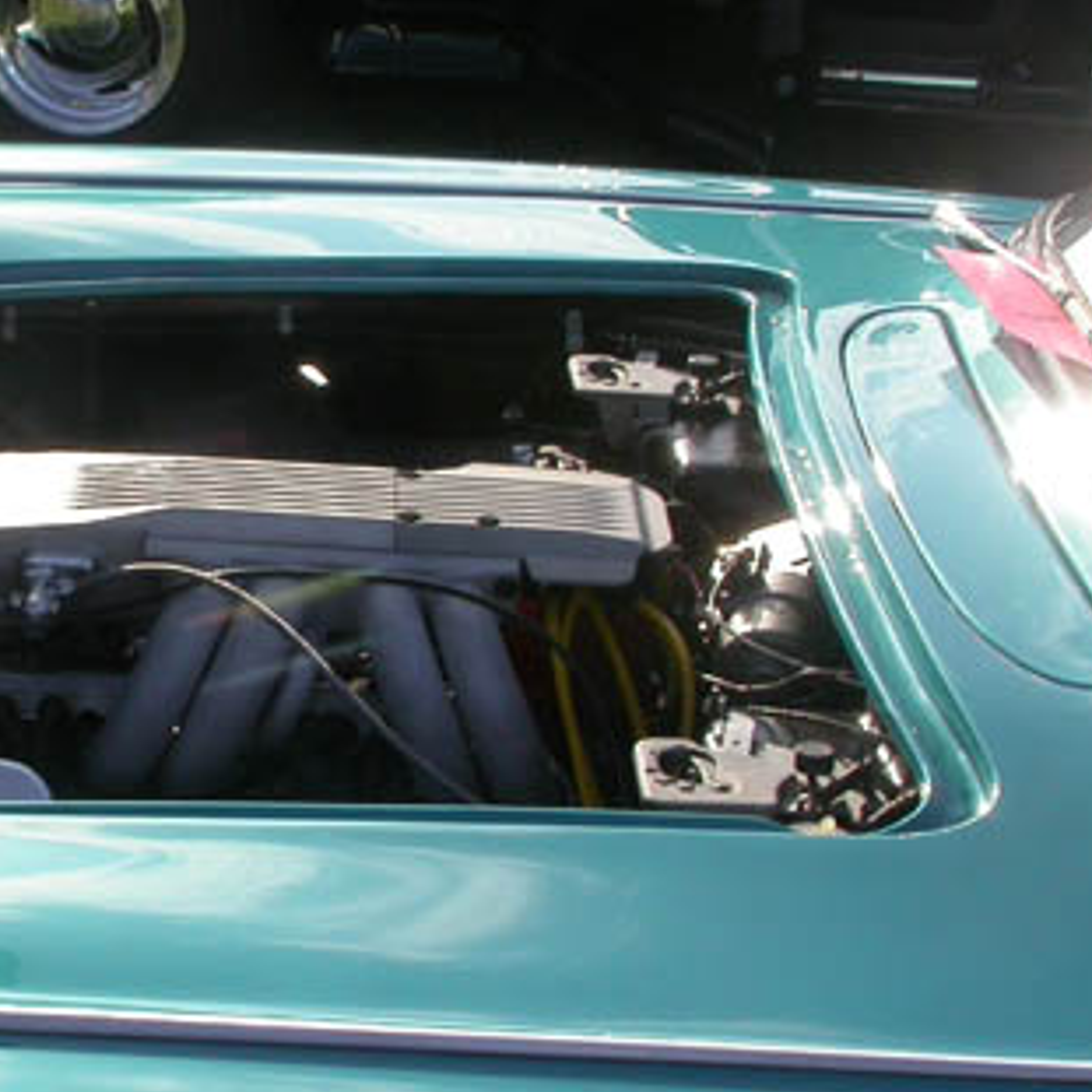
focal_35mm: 81
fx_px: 2891
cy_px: 620
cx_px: 18
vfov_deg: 21.4
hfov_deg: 20.7
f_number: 7.5
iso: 100
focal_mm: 7.85
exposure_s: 1/262
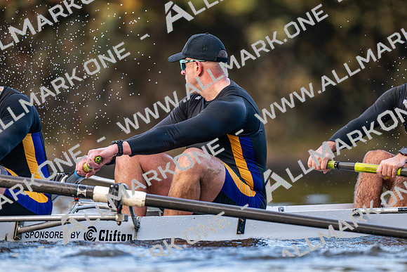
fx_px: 6785
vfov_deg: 2.3
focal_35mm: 600
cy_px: 136
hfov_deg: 3.4
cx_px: 204
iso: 4000
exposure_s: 1/2500
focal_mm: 600
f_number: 4
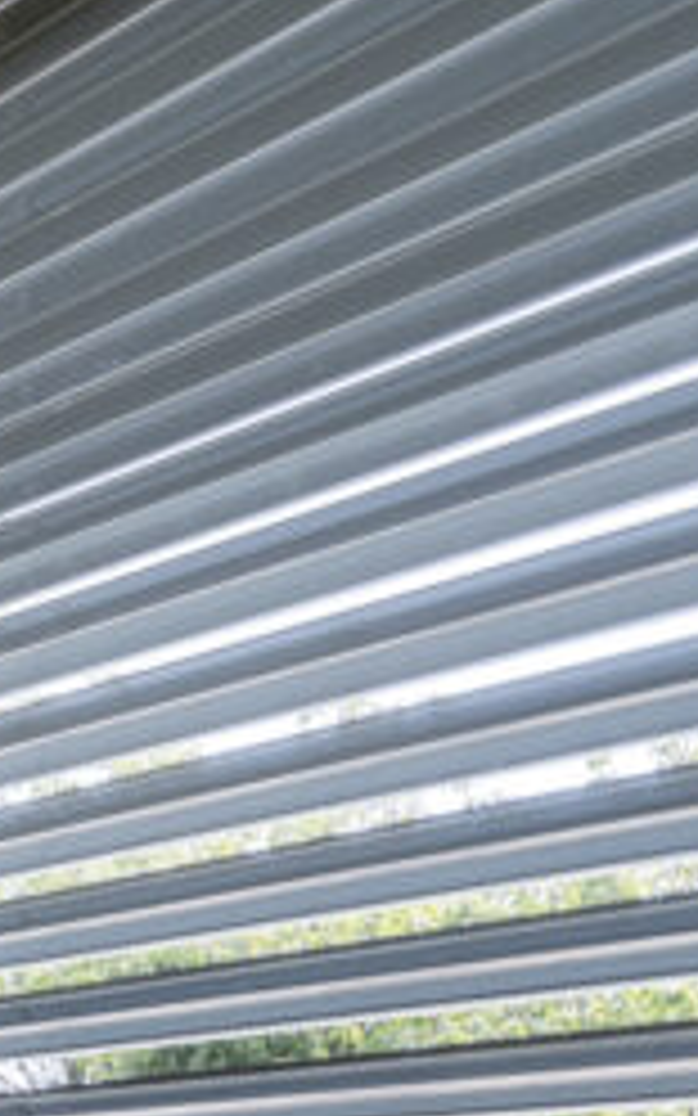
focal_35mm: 59
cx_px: -1184
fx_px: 1796
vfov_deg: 30.9
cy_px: 1217
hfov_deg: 12.9
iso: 100
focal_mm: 14
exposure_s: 1/160
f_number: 5
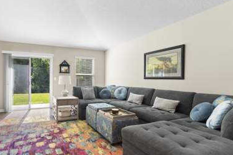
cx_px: 84
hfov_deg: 87.7
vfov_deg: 67.4
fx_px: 117
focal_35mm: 18
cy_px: 80
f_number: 5.6
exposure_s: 1/80
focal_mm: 14
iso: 1250
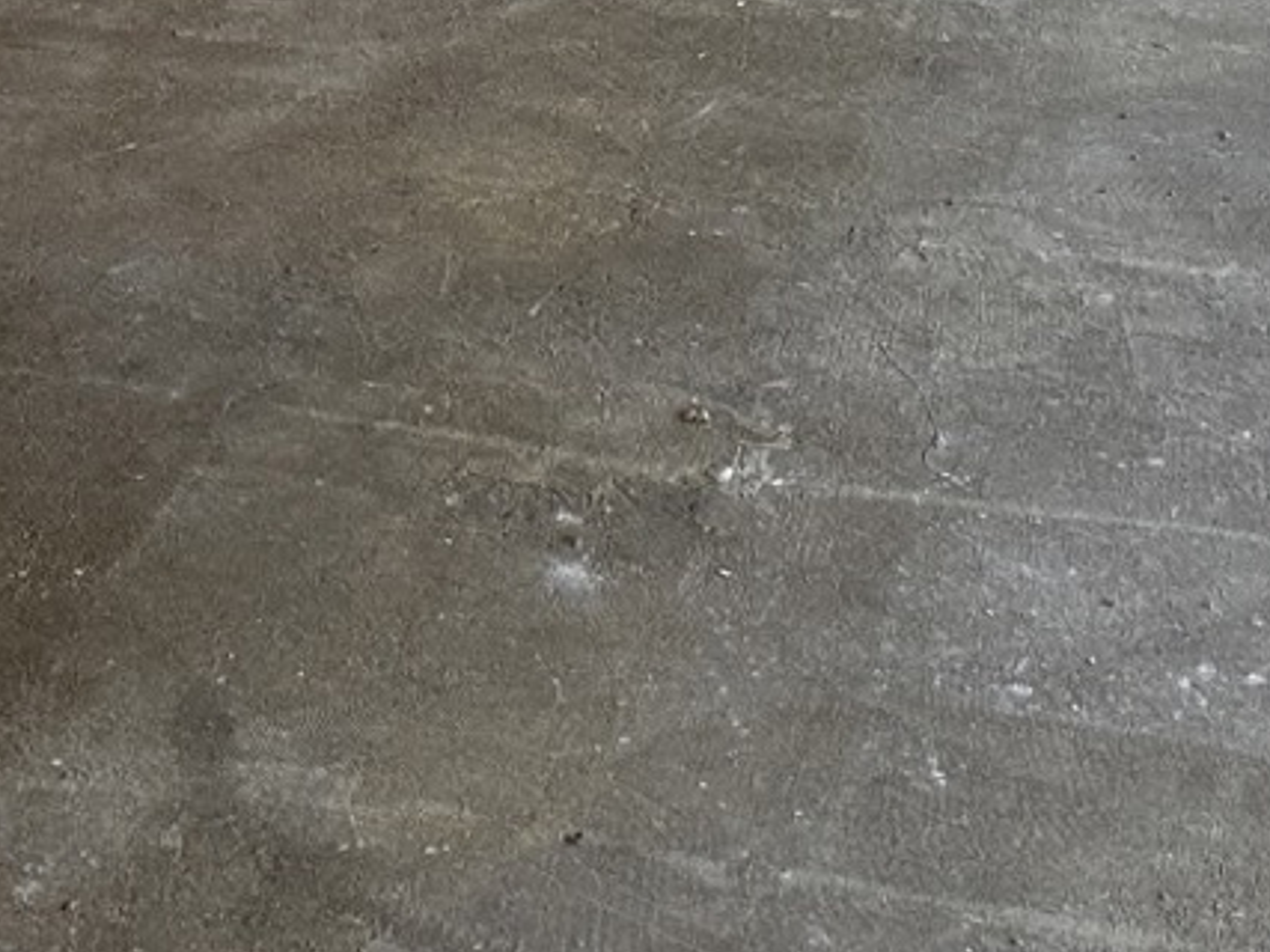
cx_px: 77
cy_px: -946
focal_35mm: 108
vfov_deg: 12.2
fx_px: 3961
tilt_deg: -5.7
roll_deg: +0.1
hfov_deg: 17.9
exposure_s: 1/75
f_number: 1.78
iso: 250
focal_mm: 6.86
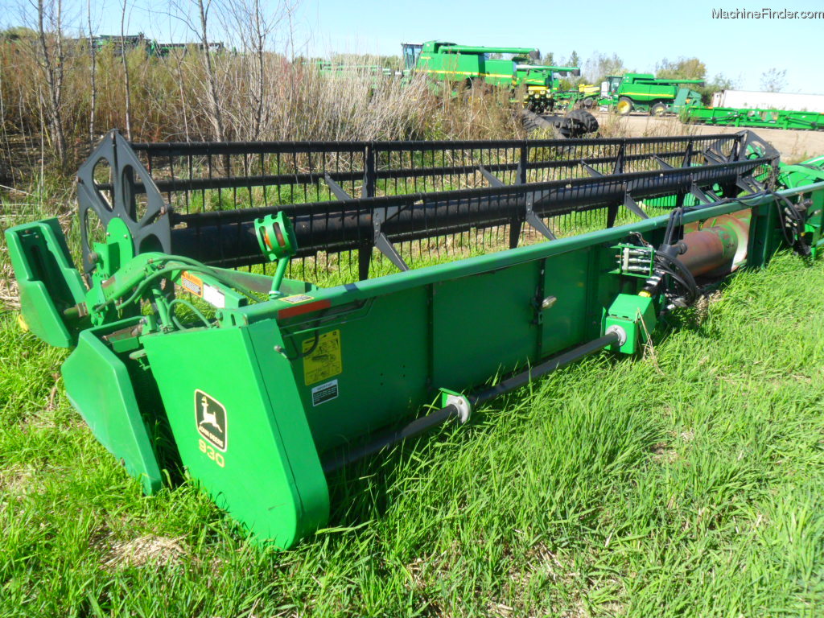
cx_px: 412
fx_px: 643
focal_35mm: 27
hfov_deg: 65.3
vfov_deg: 51.4
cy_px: 309
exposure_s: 1/750
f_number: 3.5
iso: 100
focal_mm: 4.9
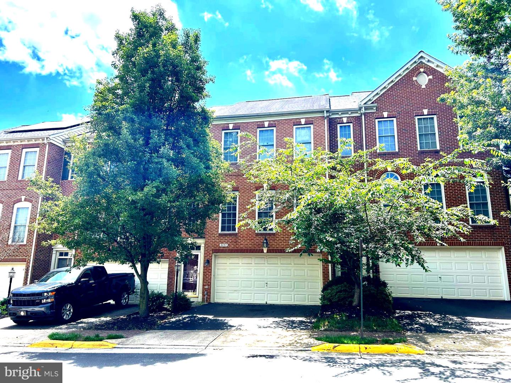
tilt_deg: +11.8
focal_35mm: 26
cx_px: 256
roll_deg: -1.2
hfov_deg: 67.3
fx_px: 384
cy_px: 192
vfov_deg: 53.1
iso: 50
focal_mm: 5.7
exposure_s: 1/2299
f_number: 1.5
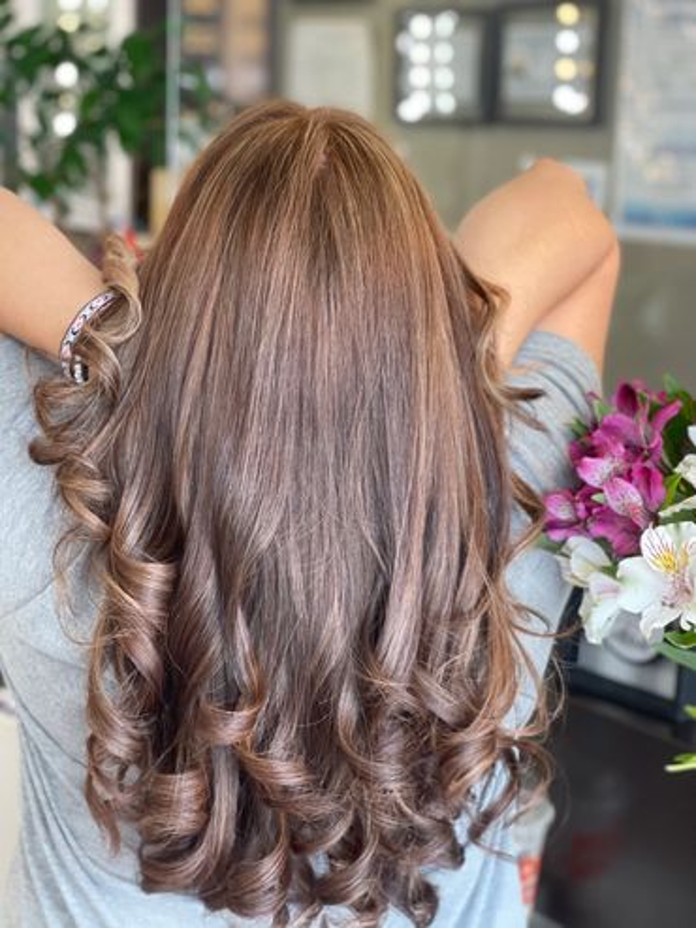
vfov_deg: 30.3
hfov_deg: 22.9
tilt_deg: -11.3
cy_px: 464
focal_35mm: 64
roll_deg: -2.0
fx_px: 1715
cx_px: 348
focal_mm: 7.5
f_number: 2.2
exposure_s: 1/120
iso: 200
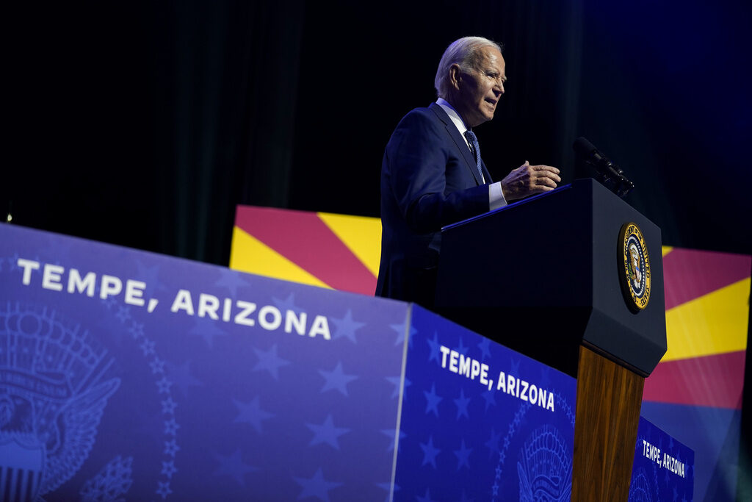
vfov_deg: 14.9
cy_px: 251
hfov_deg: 22.1
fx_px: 1922
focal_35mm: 92
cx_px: 376
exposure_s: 1/125
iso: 1250
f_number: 2.8
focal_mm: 92
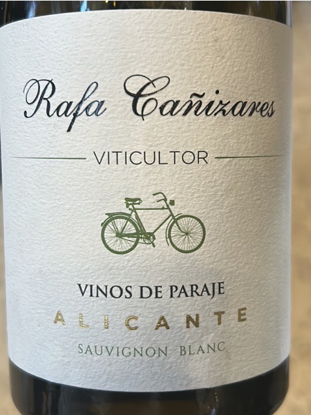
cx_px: 156
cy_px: 208
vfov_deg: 65.3
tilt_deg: -56.0
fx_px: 323
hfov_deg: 51.4
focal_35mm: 27
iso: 320
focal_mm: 5.7
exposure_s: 1/50
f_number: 1.5
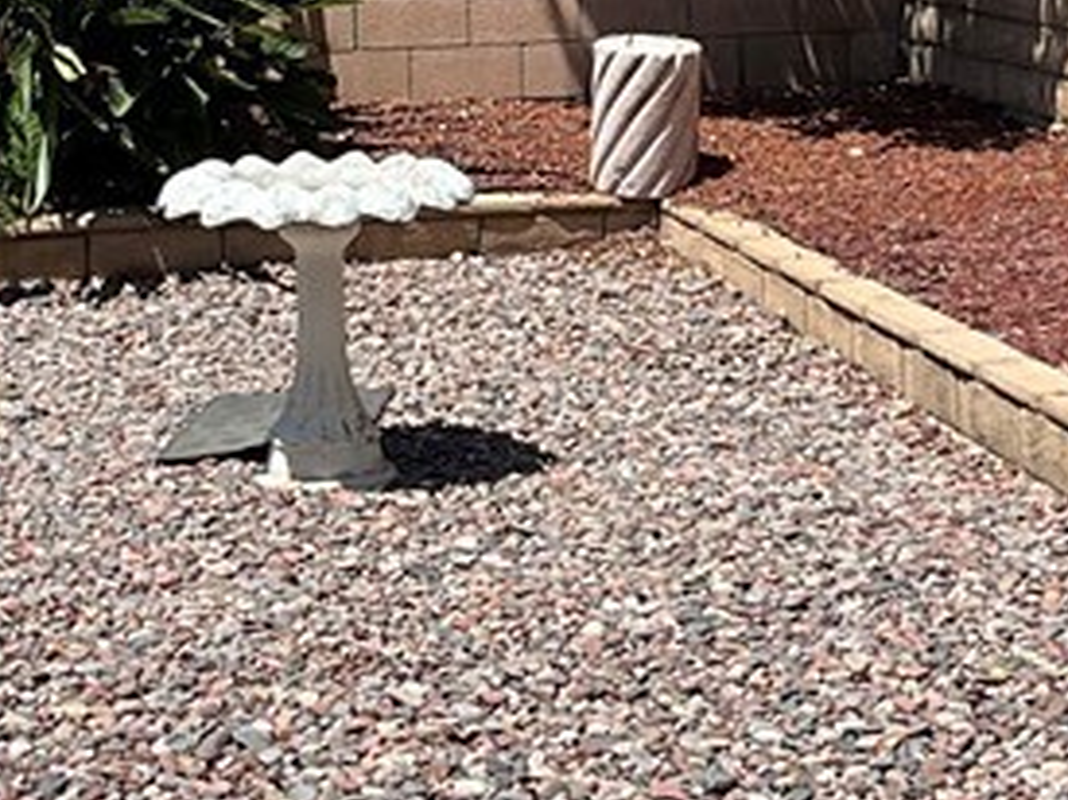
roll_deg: +1.5
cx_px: 625
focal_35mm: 108
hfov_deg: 18.2
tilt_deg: -3.6
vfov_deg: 13.5
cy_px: -43
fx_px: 3331
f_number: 1.8
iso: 25
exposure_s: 1/1786
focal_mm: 3
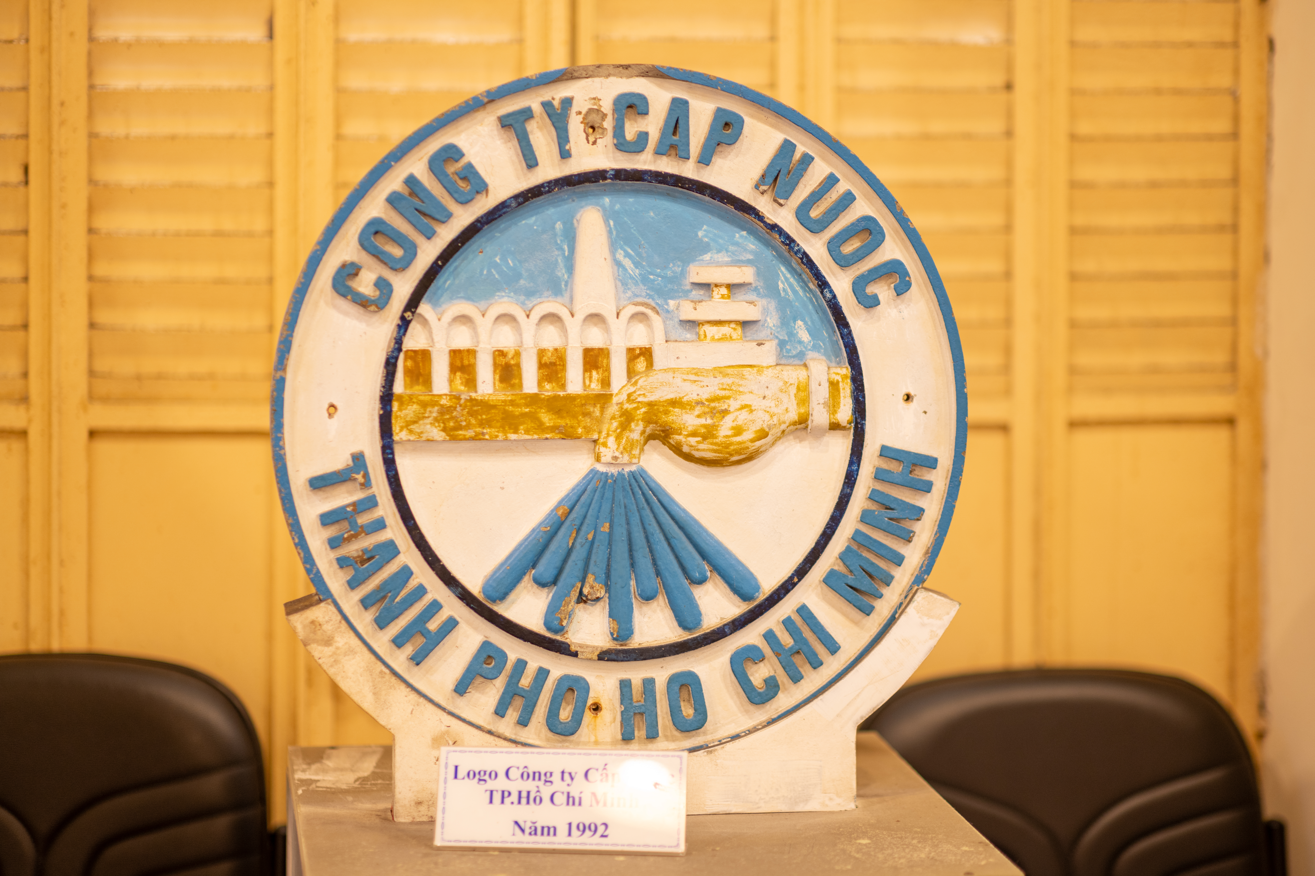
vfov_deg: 16.1
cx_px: 658
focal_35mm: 85
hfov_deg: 23.9
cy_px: 438
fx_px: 3105
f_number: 1.4
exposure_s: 1/25
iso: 250
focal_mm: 85
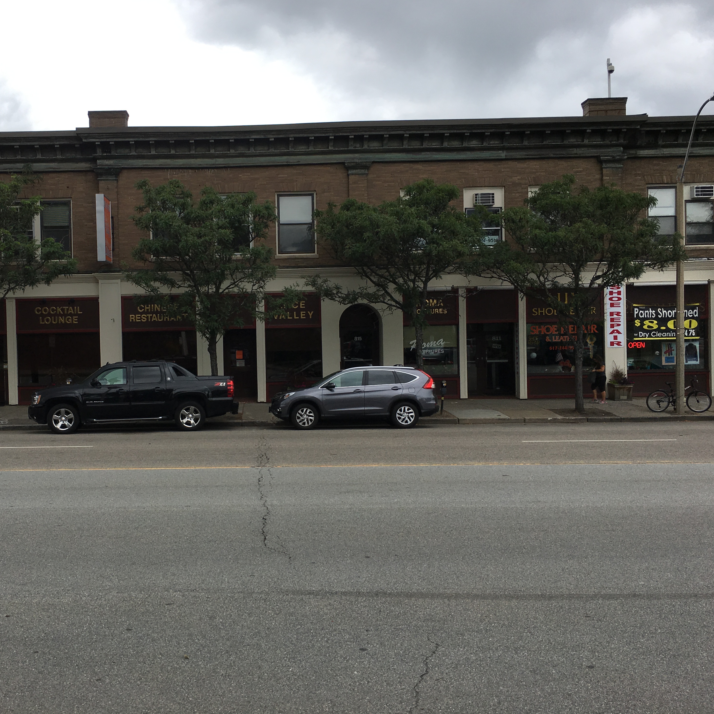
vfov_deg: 47.2
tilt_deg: -1.1
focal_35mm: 35
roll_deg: +1.9
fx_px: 817
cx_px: 253
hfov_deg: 46.7
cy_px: 350
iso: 25
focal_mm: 4.15
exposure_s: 1/718
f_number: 2.2
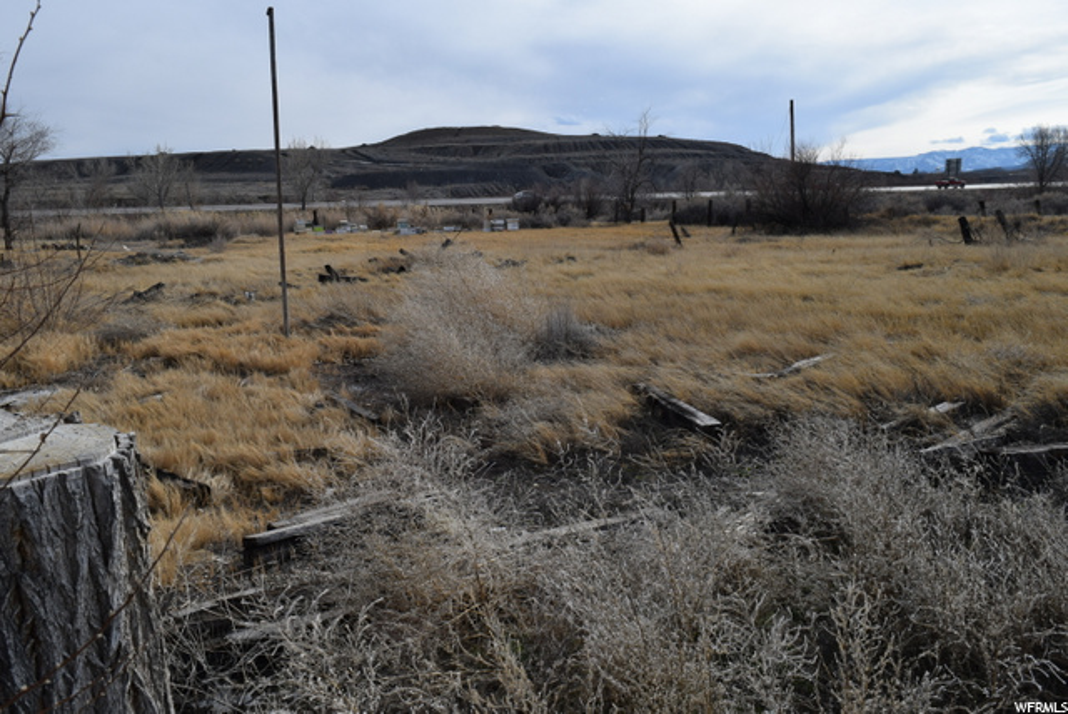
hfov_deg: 67.3
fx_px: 802
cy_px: 357
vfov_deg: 48.0
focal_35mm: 27
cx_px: 534
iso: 200
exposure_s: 1/500
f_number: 11
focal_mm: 18
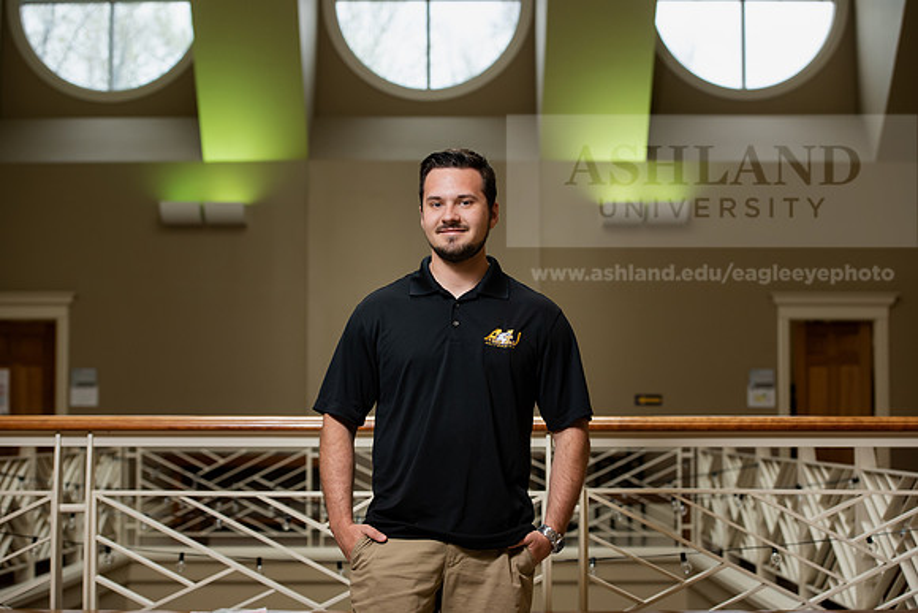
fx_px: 1785
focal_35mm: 70
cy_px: 306
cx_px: 459
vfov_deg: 19.5
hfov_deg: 28.8
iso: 800
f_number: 5
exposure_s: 1/200
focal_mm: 70
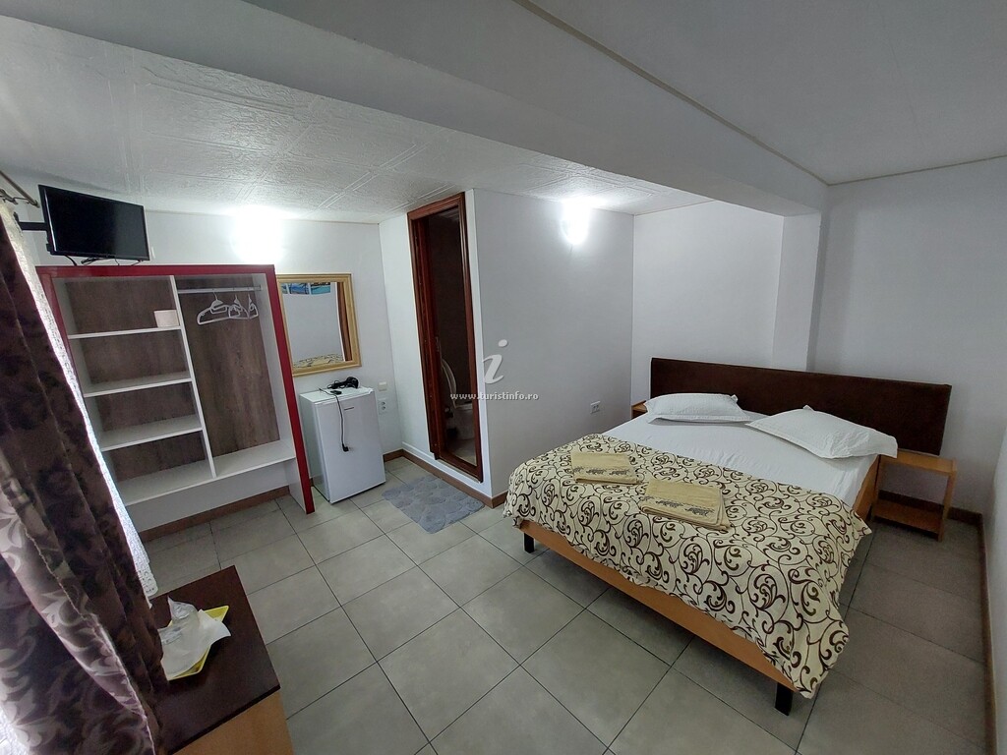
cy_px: 378
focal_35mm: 13
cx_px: 504
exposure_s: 1/50
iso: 160
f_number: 2.2
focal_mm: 1.74
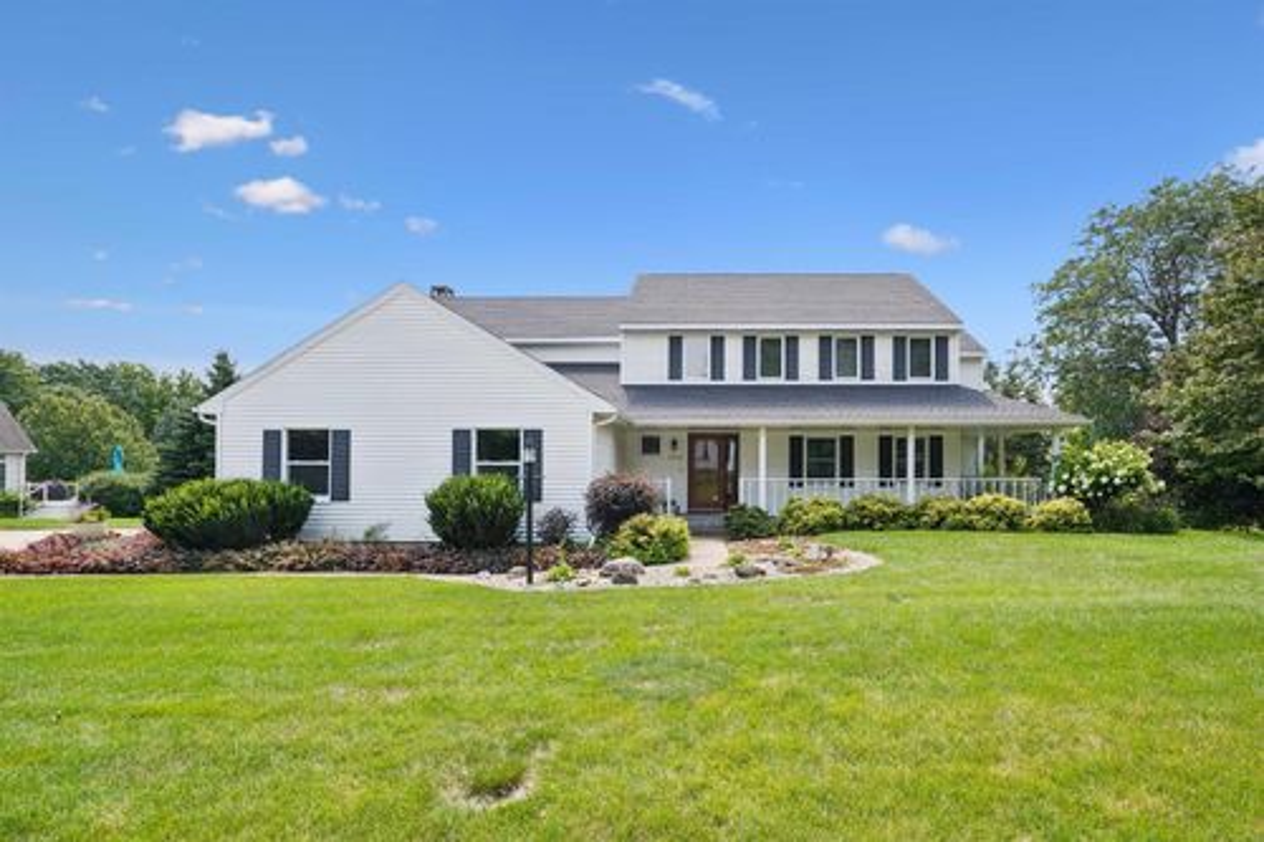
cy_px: 421
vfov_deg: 70.4
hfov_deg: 93.3
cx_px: 632
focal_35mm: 17
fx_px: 597
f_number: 9
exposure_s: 1/125
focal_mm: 17
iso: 400
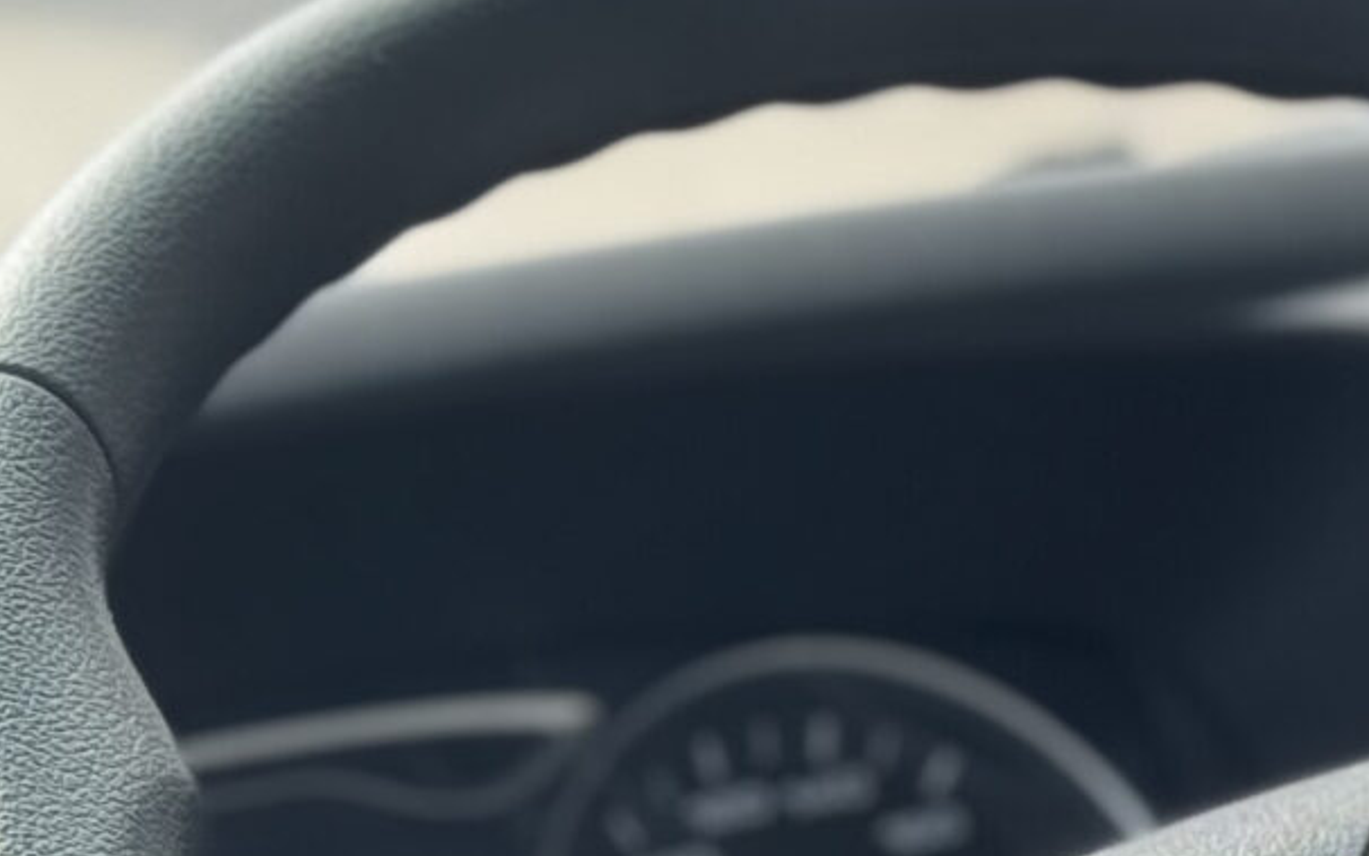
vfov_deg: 6.0
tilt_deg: -20.9
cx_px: 1464
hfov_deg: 9.7
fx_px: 8023
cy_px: 1229
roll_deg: +0.9
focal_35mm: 215
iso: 64
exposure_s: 1/926
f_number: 1.78
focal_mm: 6.76
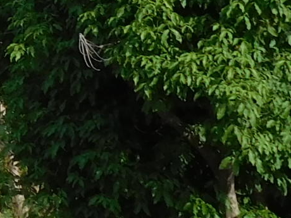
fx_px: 1370
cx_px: -542
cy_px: -196
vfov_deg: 8.7
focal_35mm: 163
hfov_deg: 9.7
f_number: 3.4
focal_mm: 4.5
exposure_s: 1/1000
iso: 125
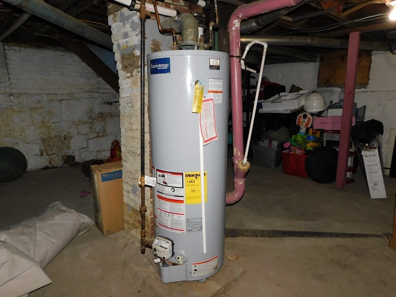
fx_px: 263
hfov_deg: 73.9
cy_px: 148
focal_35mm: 23
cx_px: 198
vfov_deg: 58.9
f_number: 3
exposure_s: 1/30
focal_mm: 4
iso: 200
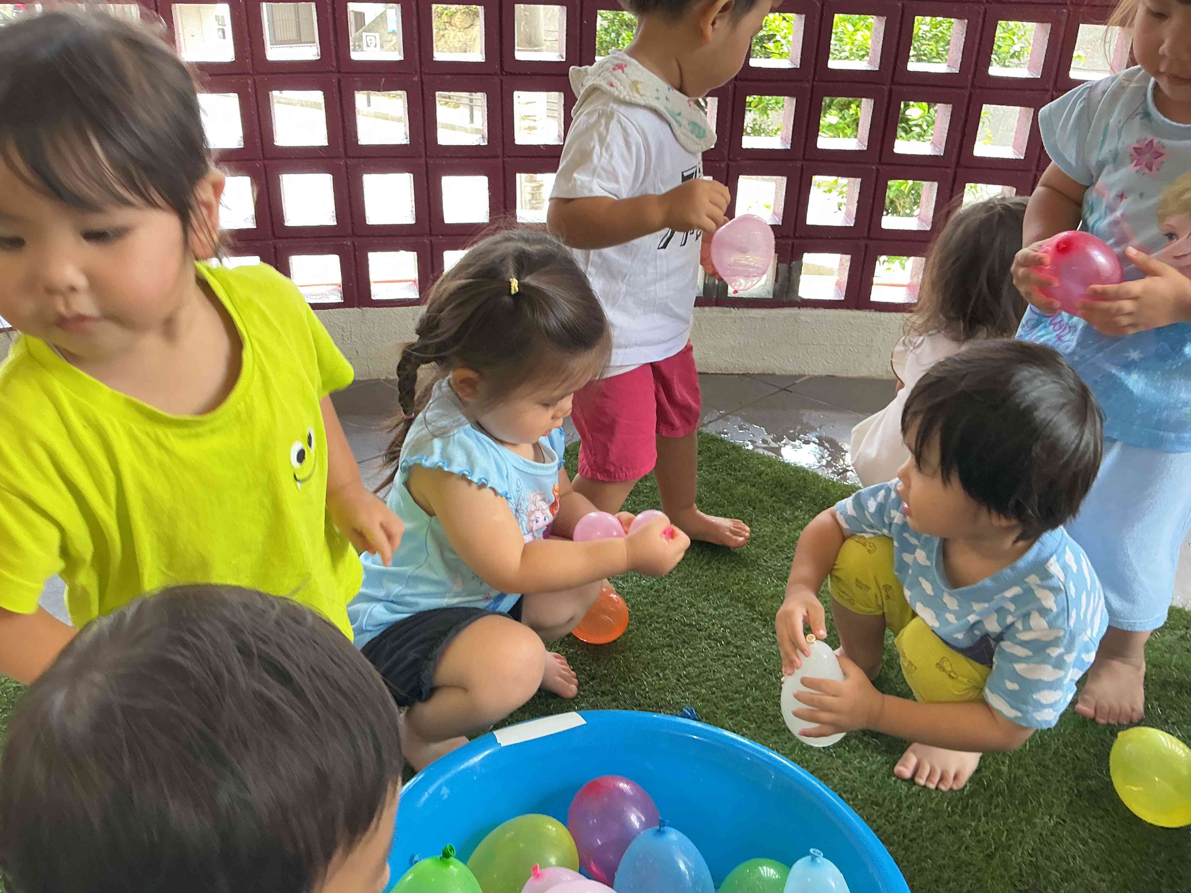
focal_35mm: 29
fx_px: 998
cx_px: 596
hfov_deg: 61.7
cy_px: 446
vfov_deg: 48.2
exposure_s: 1/60
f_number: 1.8
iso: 64
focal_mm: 3
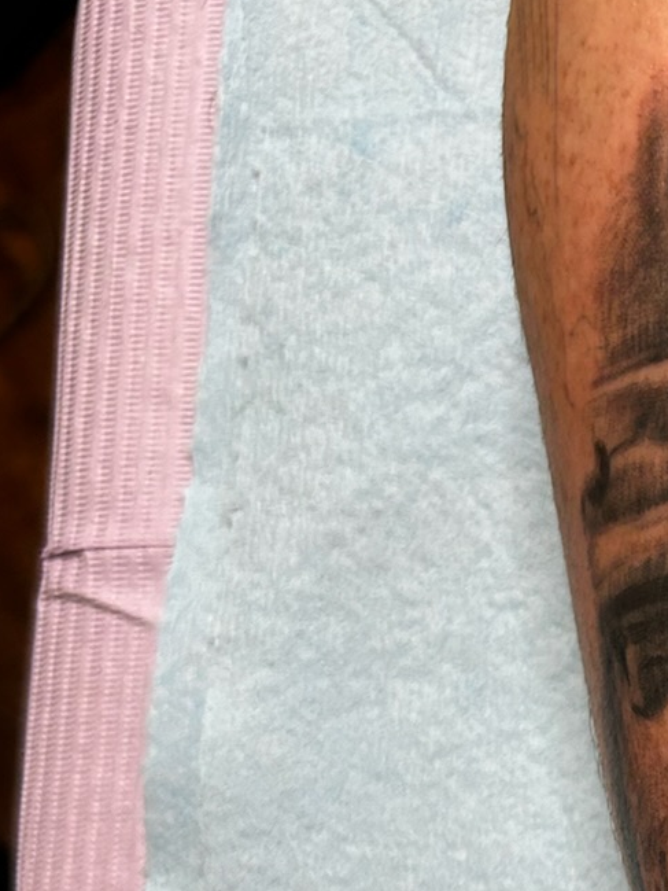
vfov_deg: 22.3
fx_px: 2109
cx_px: 1023
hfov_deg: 16.3
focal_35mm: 82
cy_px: 1016
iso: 64
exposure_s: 1/120
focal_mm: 5.7
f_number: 1.5
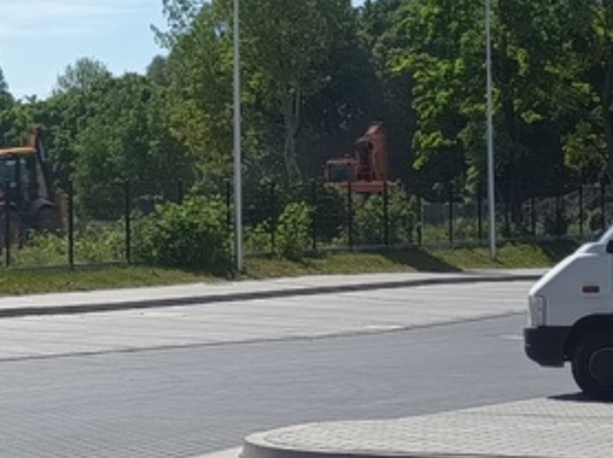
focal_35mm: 132
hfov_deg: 14.5
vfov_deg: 11.2
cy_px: 114
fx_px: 2336
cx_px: -122
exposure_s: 1/843
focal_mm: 5.27
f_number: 1.7
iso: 53
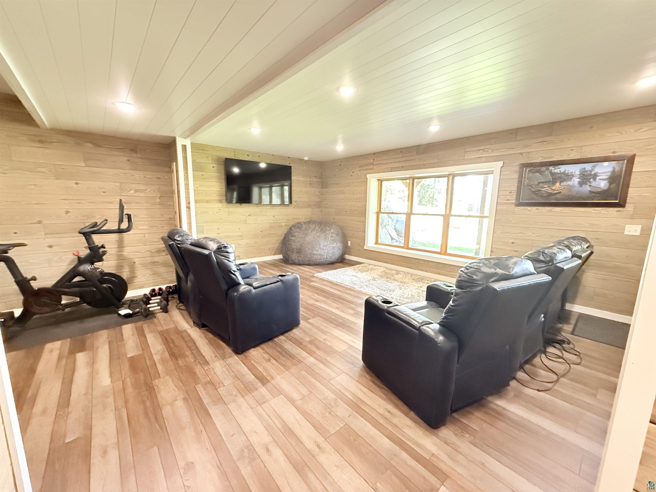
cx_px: 328
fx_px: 265
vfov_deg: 85.7
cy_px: 246
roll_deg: -0.9
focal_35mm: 14
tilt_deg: -8.7
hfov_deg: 102.1
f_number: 2.2
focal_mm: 2.22
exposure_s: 1/60
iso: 1250
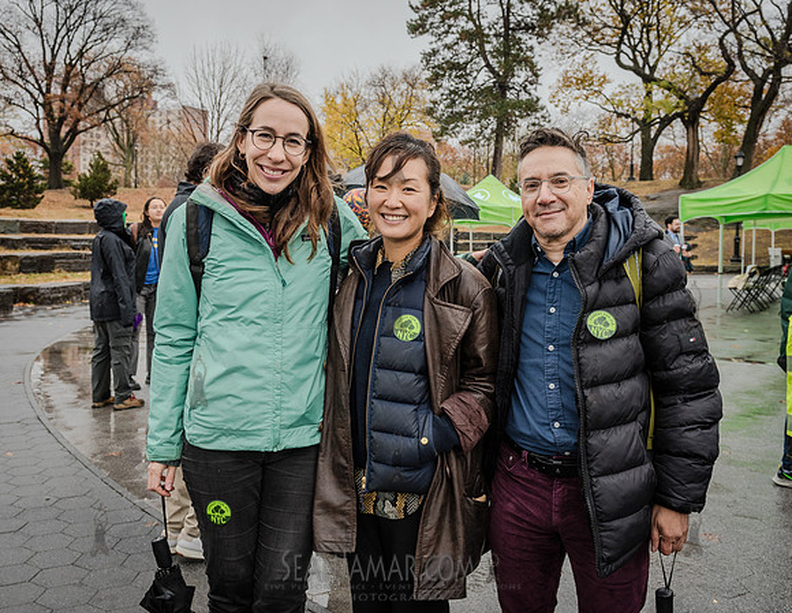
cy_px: 285
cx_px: 394
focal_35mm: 36
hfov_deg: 51.3
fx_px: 824
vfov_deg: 40.8
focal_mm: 28
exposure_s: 1/250
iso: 500
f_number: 5.6
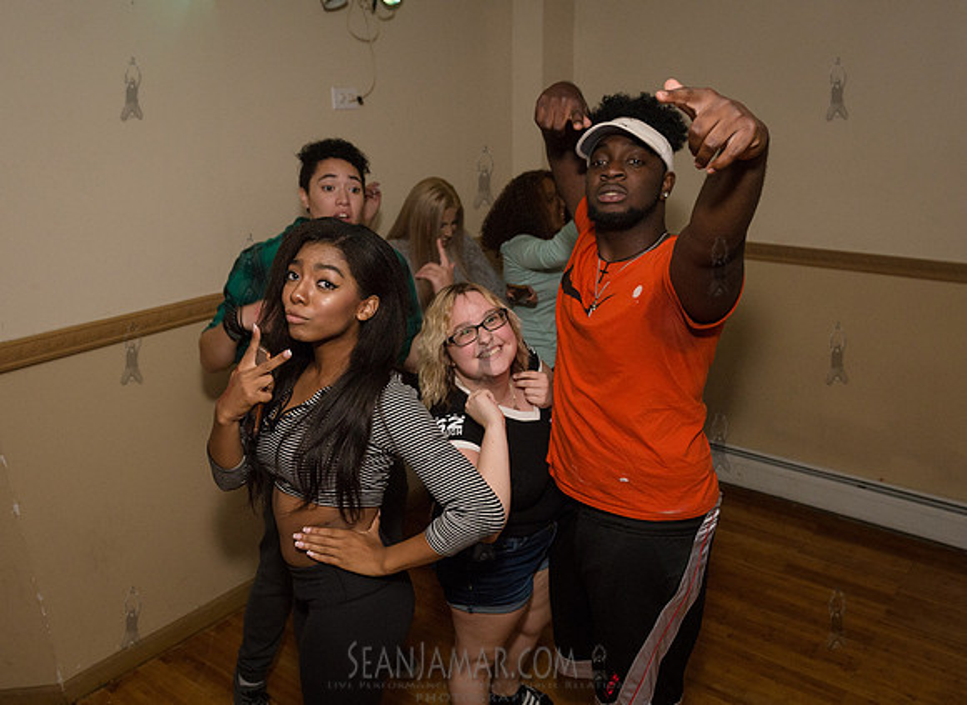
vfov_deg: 45.9
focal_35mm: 30
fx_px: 830
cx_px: 495
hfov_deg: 60.5
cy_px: 415
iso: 2000
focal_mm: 24
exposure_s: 1/320
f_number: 4
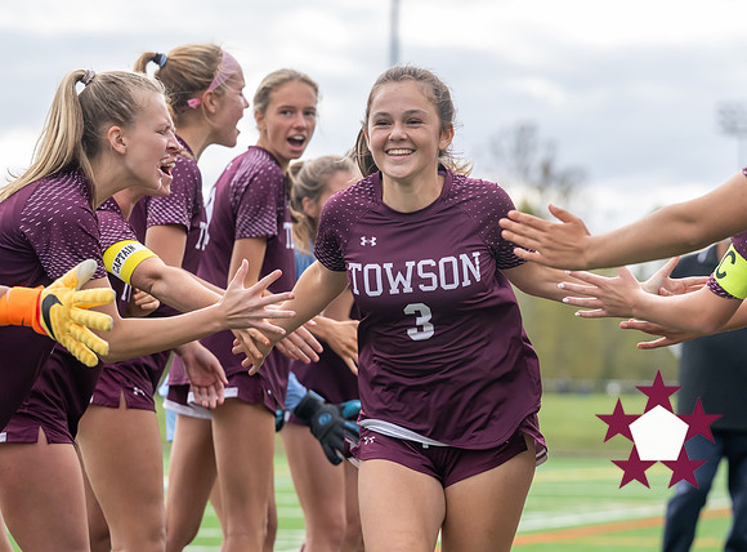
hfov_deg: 12.3
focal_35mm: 161
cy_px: 197
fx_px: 3464
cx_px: 447
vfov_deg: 9.1
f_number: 3.5
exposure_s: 1/2000
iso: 800
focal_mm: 110
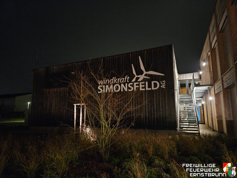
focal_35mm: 23
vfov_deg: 58.9
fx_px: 157
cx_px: 118
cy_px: 89
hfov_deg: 73.9
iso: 3200
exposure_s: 1/17
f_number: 1.8
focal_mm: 5.4
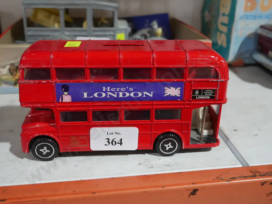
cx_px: 136
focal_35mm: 40
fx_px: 314
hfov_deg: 46.8
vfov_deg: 36.0
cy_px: 102
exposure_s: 1/60
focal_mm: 20
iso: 640
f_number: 4.4
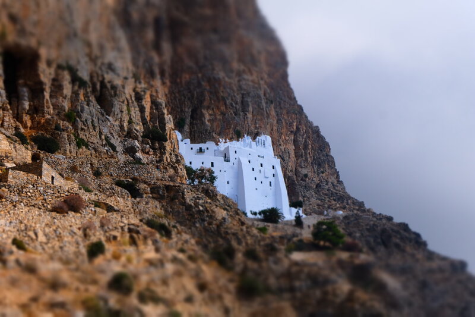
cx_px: 238
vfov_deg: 18.2
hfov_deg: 27.0
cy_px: 158
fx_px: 989
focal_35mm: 75
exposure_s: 1/1600
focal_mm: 50
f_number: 8
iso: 400
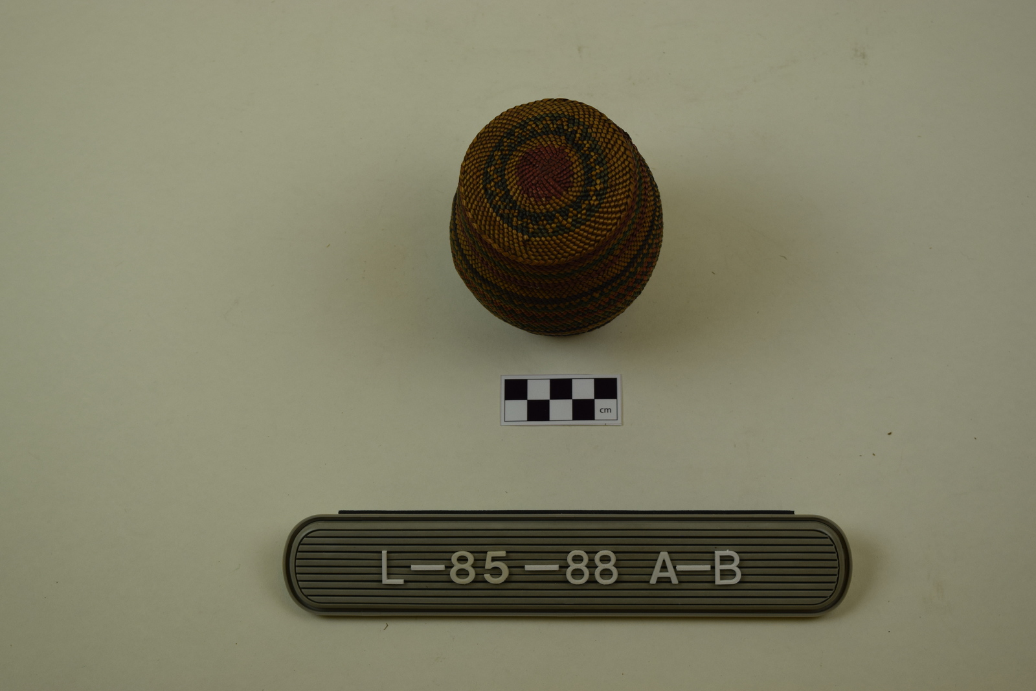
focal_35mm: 69
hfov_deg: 29.2
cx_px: 518
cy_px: 346
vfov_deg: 19.7
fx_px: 1986
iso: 360
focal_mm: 46
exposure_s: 1/250
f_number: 8
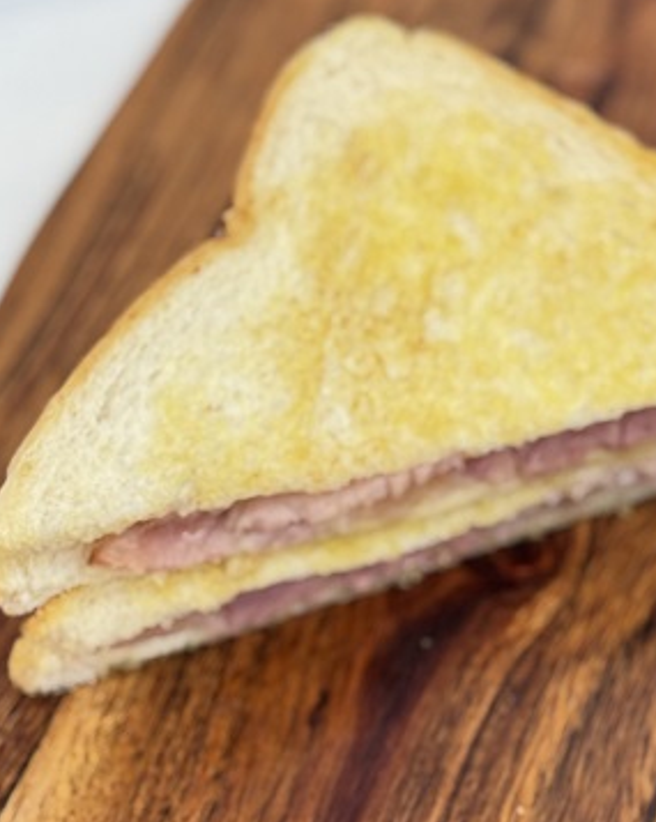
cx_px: 482
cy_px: 573
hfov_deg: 16.4
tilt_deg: -49.1
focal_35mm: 93
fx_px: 2260
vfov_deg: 20.5
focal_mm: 6.76
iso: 64
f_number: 1.78
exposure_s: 1/50
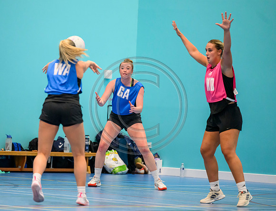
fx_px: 1931
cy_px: 99
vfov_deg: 6.3
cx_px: 113
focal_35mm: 240
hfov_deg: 8.2
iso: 8000
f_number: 2.8
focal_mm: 200
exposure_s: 1/1000
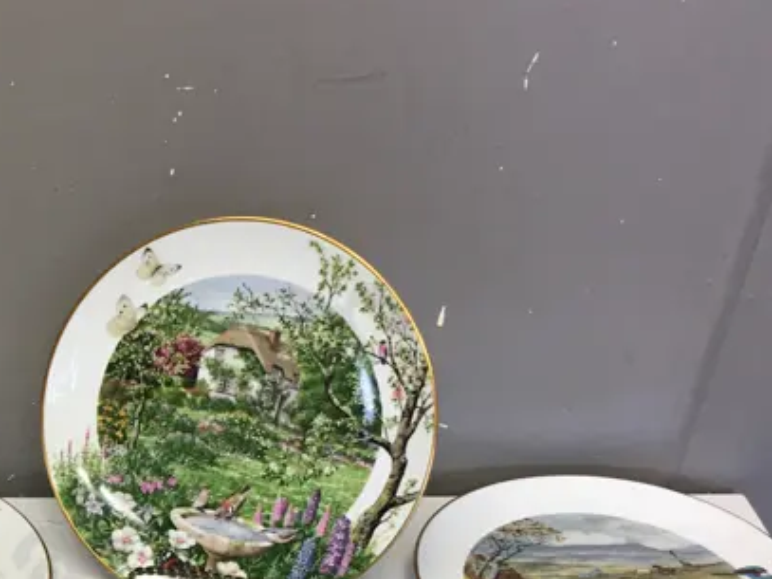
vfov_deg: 19.4
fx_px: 1628
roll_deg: +0.1
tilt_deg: -35.6
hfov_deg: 25.2
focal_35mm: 73
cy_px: 619
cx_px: -28
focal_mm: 4.15
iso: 32
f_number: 2.2
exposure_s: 1/33
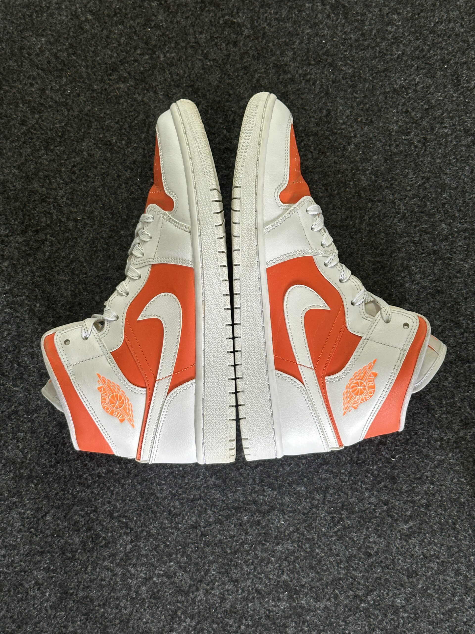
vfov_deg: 39.7
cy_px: 317
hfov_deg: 30.3
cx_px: 238
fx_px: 878
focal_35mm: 48
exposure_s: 1/50
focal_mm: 6.86
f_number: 1.78
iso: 80
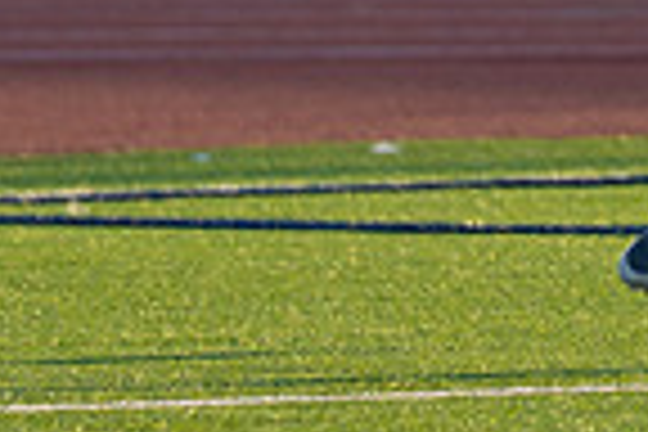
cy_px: -655
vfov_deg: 0.8
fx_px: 31498
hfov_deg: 1.2
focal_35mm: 1750
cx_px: 1273
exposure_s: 1/1600
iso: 160
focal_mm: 200
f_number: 2.8
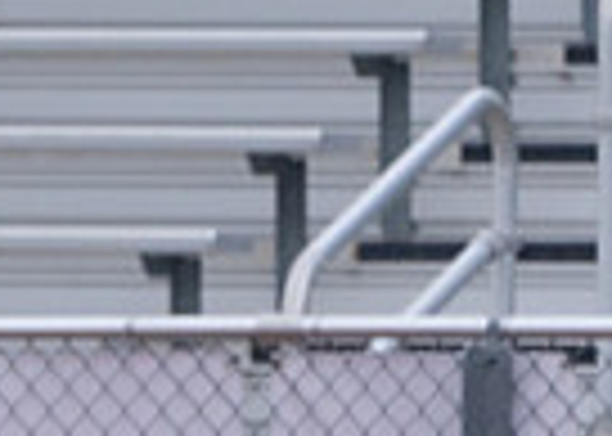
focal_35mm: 2323
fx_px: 40357
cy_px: 812
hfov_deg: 0.9
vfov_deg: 0.6
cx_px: -645
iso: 1600
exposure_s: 1/1250
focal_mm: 400
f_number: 5.6
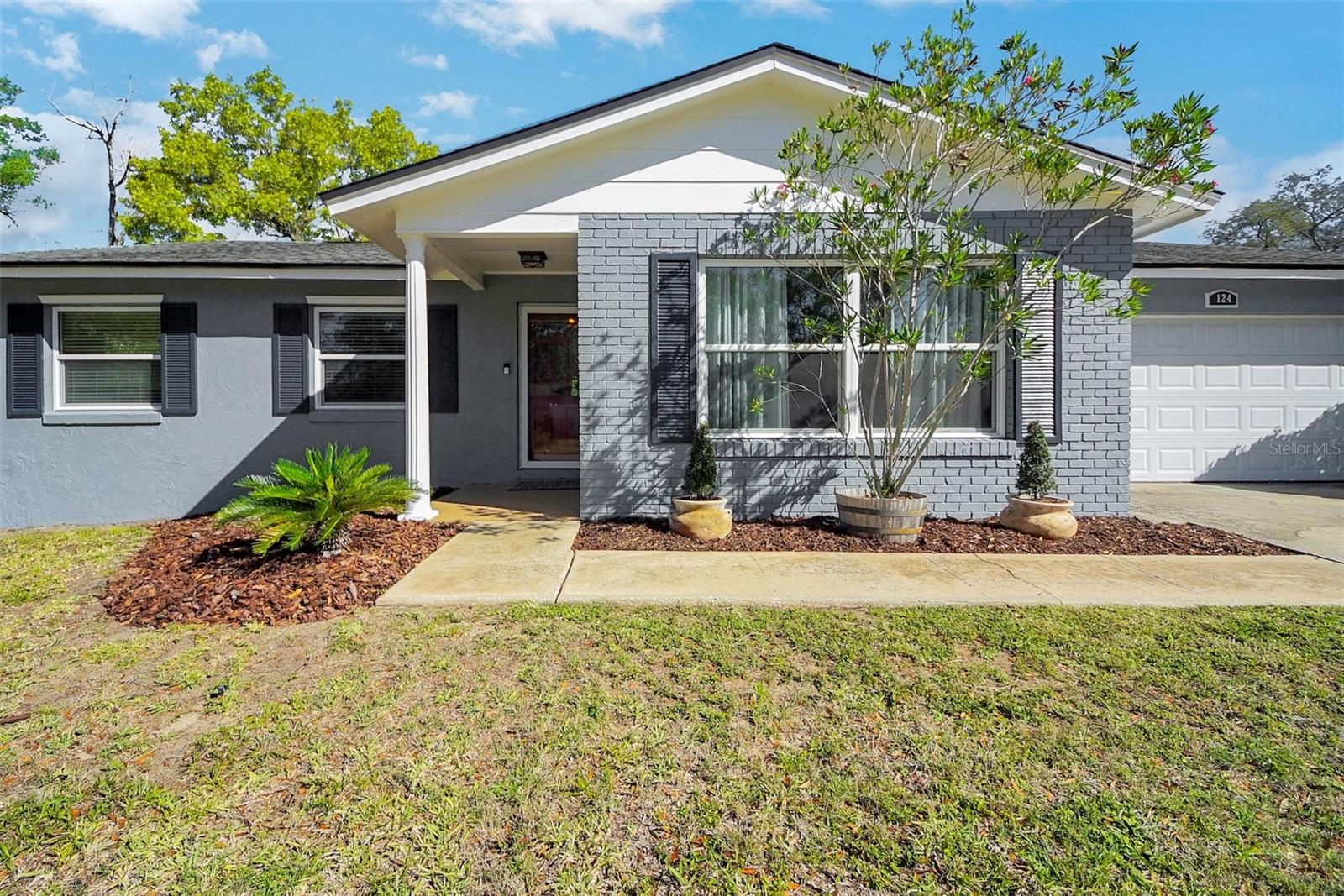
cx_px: 672
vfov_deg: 77.3
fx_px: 560
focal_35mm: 15
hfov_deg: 100.4
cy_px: 448
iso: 1000
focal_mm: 10
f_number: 5
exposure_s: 1/5000
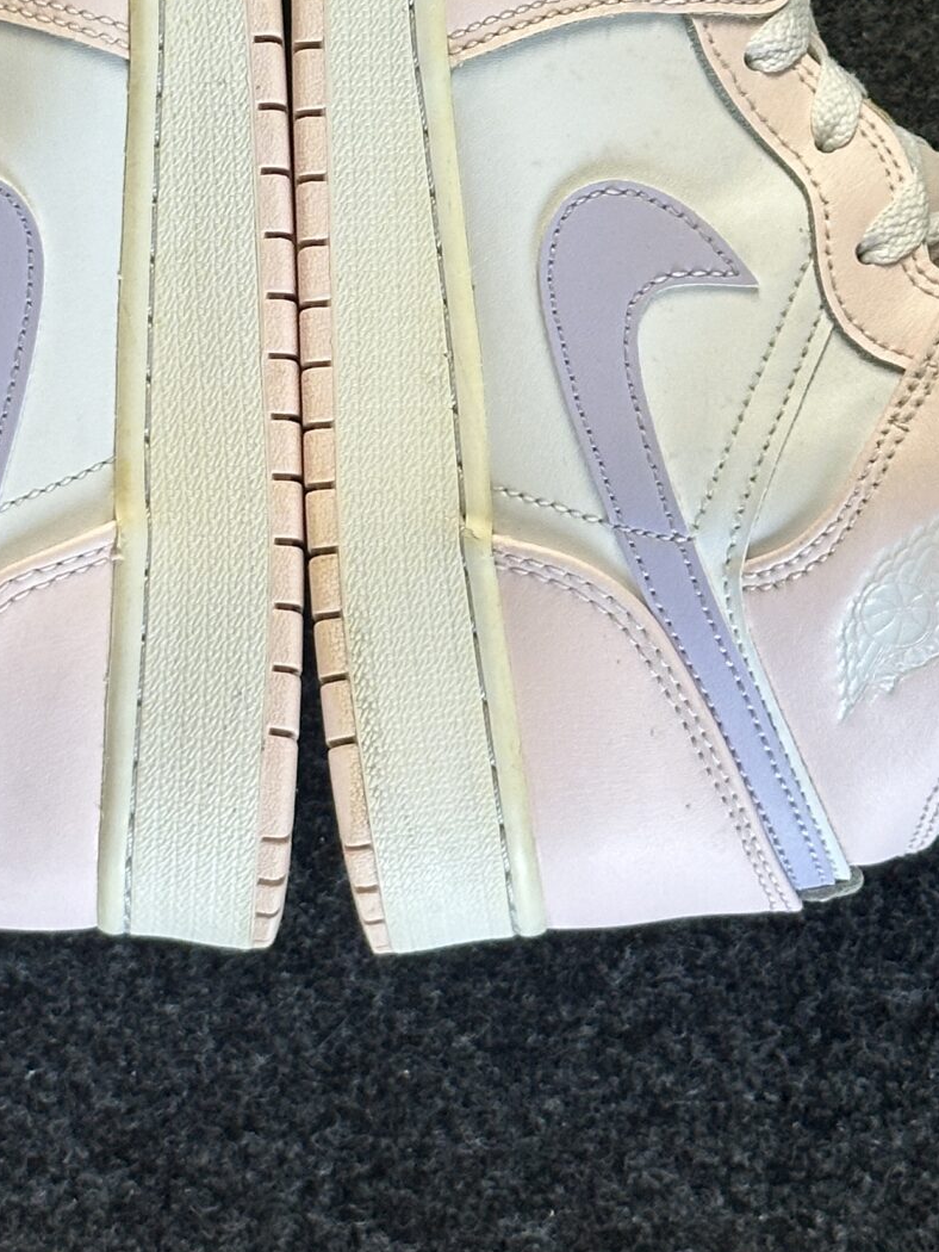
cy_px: 213
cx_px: 312
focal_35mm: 117
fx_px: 4230
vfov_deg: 16.7
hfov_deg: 12.6
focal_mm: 6.86
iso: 160
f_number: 1.78
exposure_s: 1/50
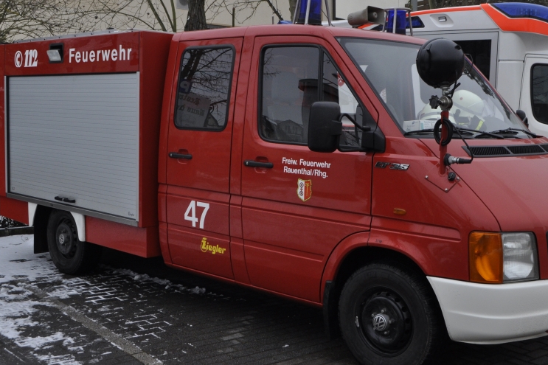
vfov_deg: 33.4
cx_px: 308
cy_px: 184
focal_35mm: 40
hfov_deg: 48.4
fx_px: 609
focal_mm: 22
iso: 640
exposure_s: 1/500
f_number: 11
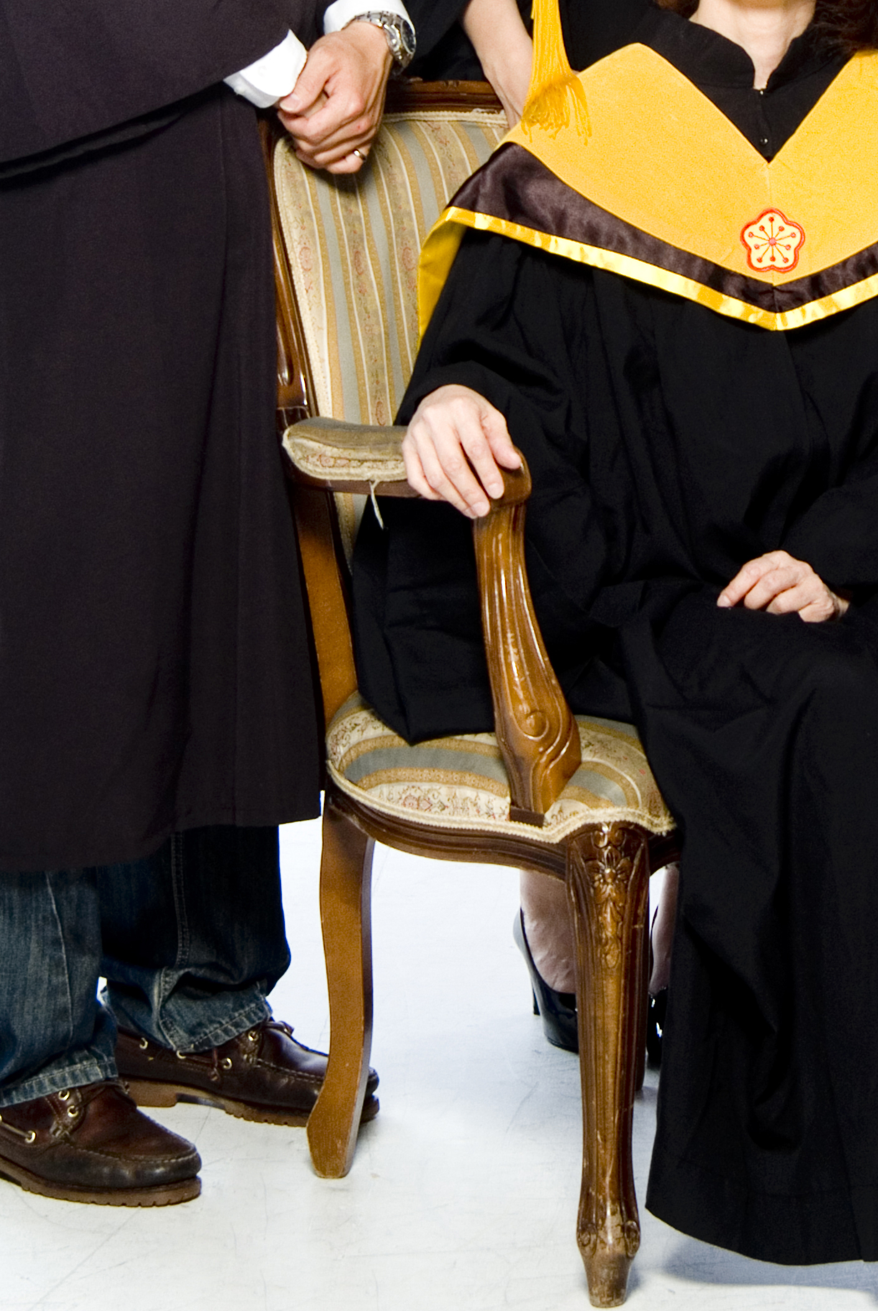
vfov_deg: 17.5
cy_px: 78
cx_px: 678
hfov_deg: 11.9
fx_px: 4194
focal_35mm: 115
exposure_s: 1/100
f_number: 9
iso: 100
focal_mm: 38
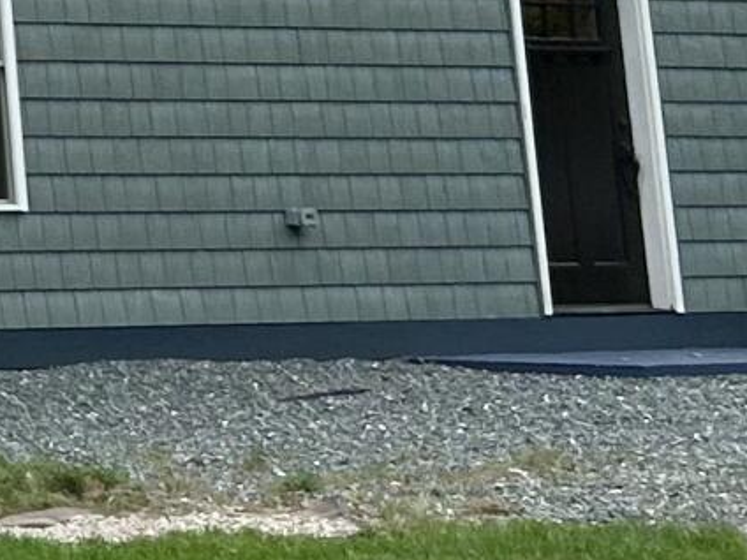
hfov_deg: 9.4
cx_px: -1145
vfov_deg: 7.6
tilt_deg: +12.0
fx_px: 3971
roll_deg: +0.2
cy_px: -655
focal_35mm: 184
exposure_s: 1/932
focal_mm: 5.7
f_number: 1.5
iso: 50
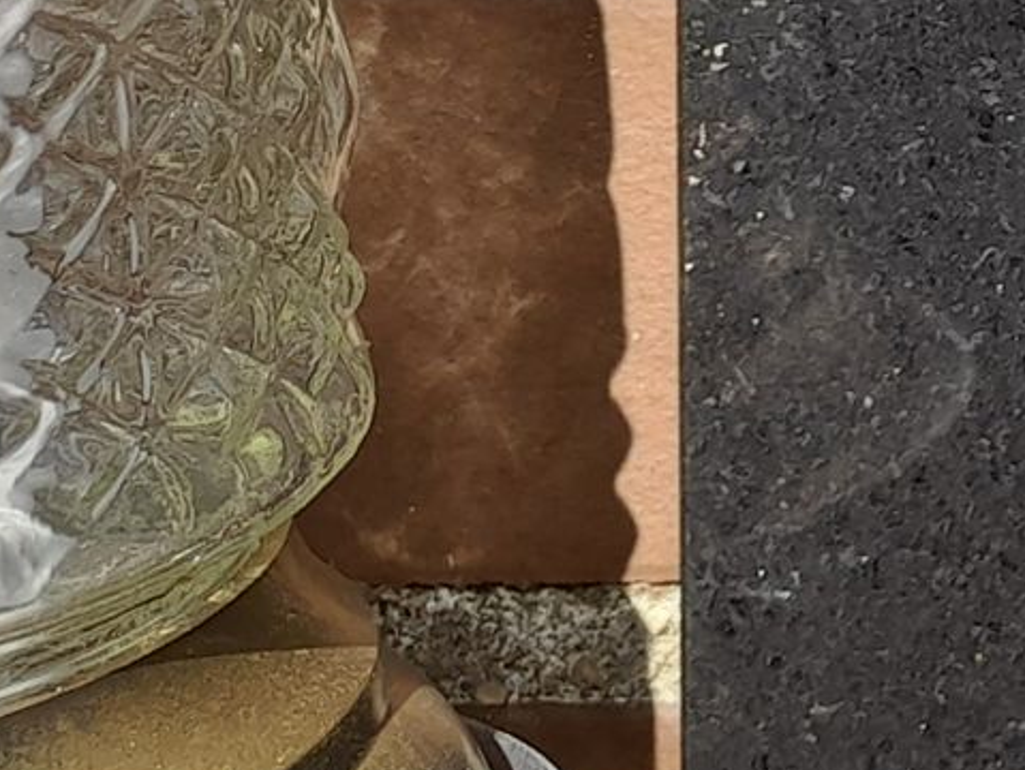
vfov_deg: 9.6
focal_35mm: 146
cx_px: 2600
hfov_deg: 11.0
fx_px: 4326
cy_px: -648
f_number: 2
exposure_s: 1/211
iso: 20
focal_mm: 4.6
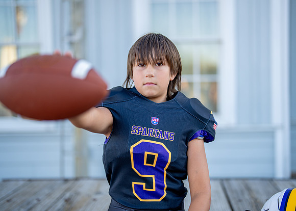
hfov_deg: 36.1
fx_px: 454
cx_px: 161
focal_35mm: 54
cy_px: 105
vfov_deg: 26.2
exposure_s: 1/1600
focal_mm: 50
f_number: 1.2
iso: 100
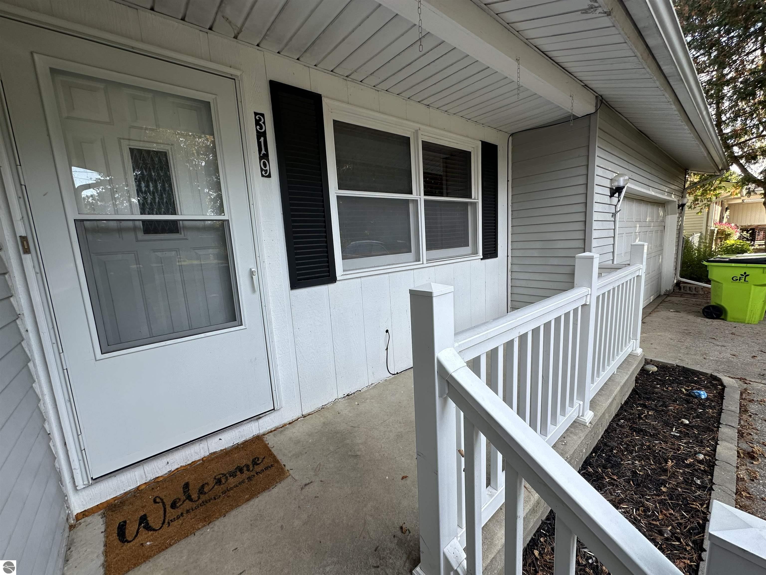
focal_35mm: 14
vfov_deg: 85.7
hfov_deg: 102.1
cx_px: 383
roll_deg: +2.6
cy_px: 288
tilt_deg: -8.5
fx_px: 310
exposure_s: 1/282
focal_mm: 2.22
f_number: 2.2
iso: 40
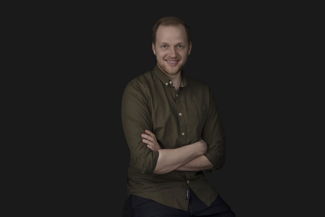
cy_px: 108
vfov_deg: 27.0
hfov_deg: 39.6
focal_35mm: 50
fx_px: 451
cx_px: 162
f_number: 8
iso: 100
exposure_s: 1/125
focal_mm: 50
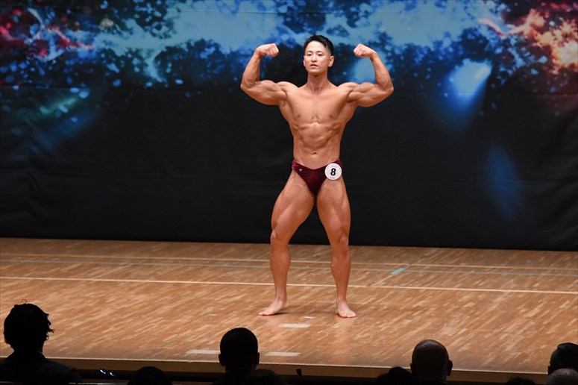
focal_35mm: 240
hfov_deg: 8.6
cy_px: 192
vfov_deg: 5.7
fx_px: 3852
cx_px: 289
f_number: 5.6
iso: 5000
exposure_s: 1/400
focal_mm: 160
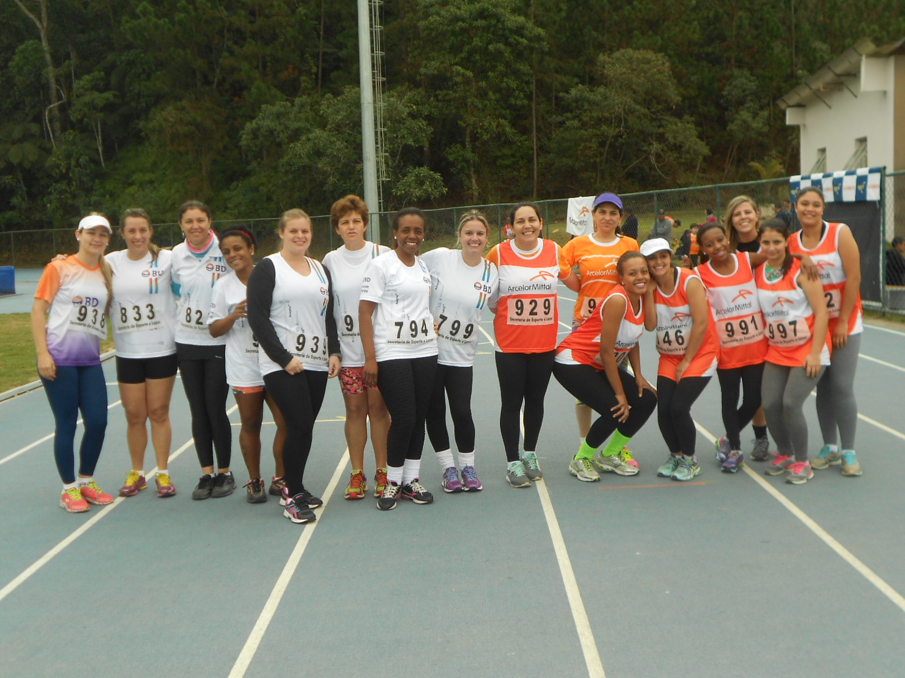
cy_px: 339
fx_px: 967
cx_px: 452
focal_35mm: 37
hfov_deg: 50.1
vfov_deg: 38.7
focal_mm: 6.9
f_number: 3.9
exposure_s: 1/320
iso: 80
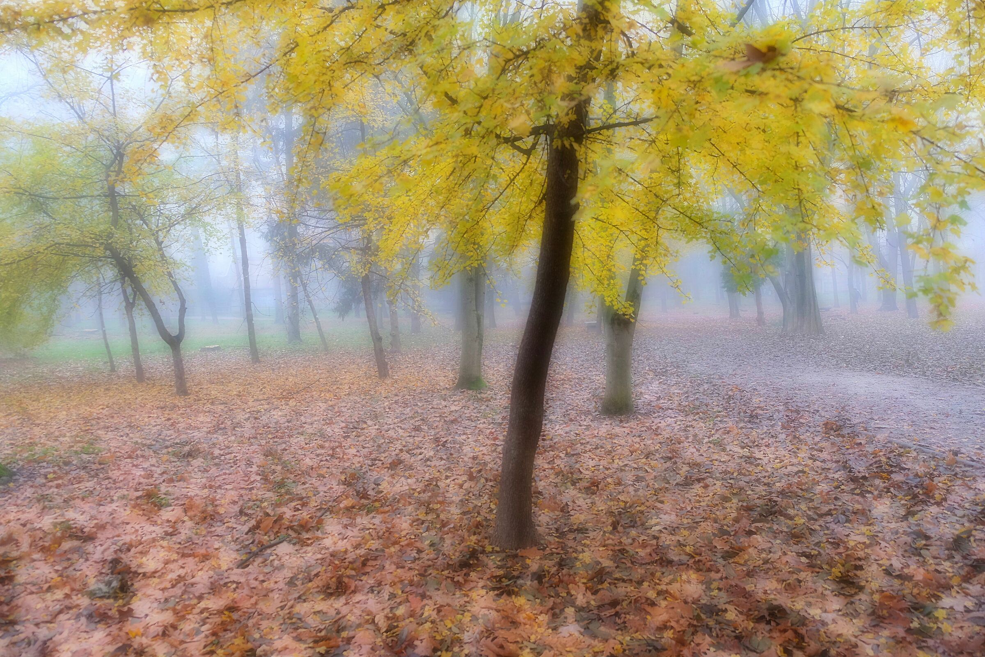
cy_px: 328
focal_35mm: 27
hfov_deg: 67.4
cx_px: 492
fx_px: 739
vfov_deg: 47.9
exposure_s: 1/140
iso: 400
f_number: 3.2
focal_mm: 18
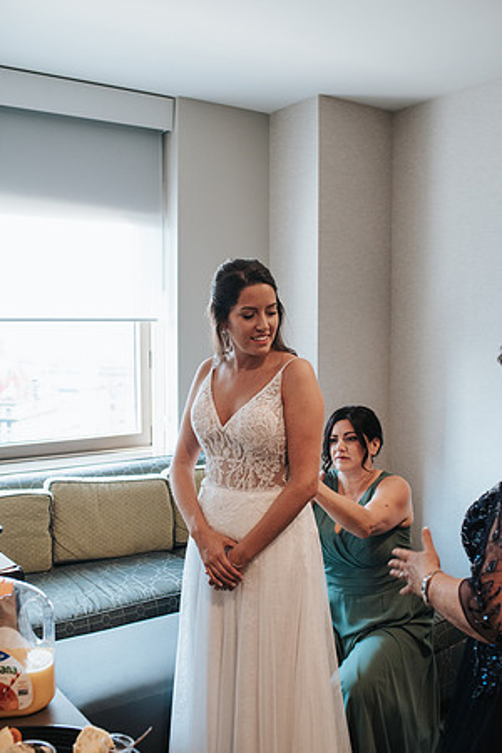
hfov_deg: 37.9
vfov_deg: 54.4
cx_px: 251
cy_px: 376
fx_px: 732
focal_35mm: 35
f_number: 4
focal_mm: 35
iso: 1000
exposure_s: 1/125
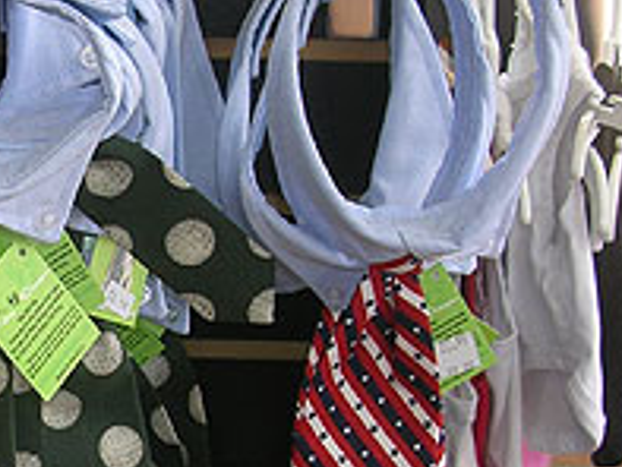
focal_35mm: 87
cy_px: 328
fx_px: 1564
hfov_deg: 21.7
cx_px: 13
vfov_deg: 16.9
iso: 50
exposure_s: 1/30
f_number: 2.8
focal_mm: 5.8
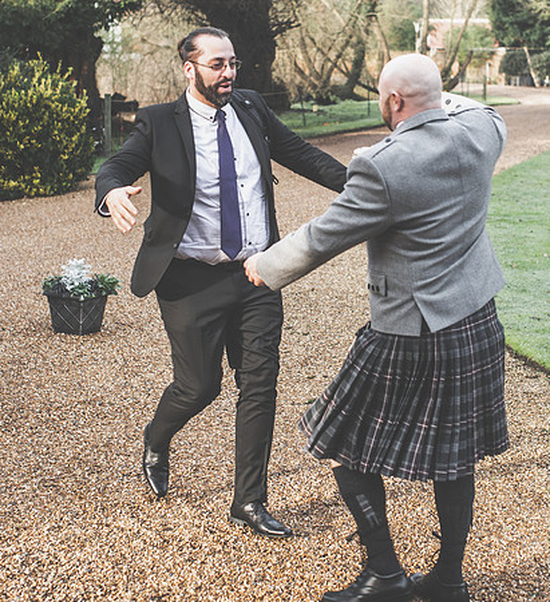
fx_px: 1419
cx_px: 334
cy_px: 216
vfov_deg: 23.9
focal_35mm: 75
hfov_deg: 21.9
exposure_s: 1/200
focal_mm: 35
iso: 100
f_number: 2.8
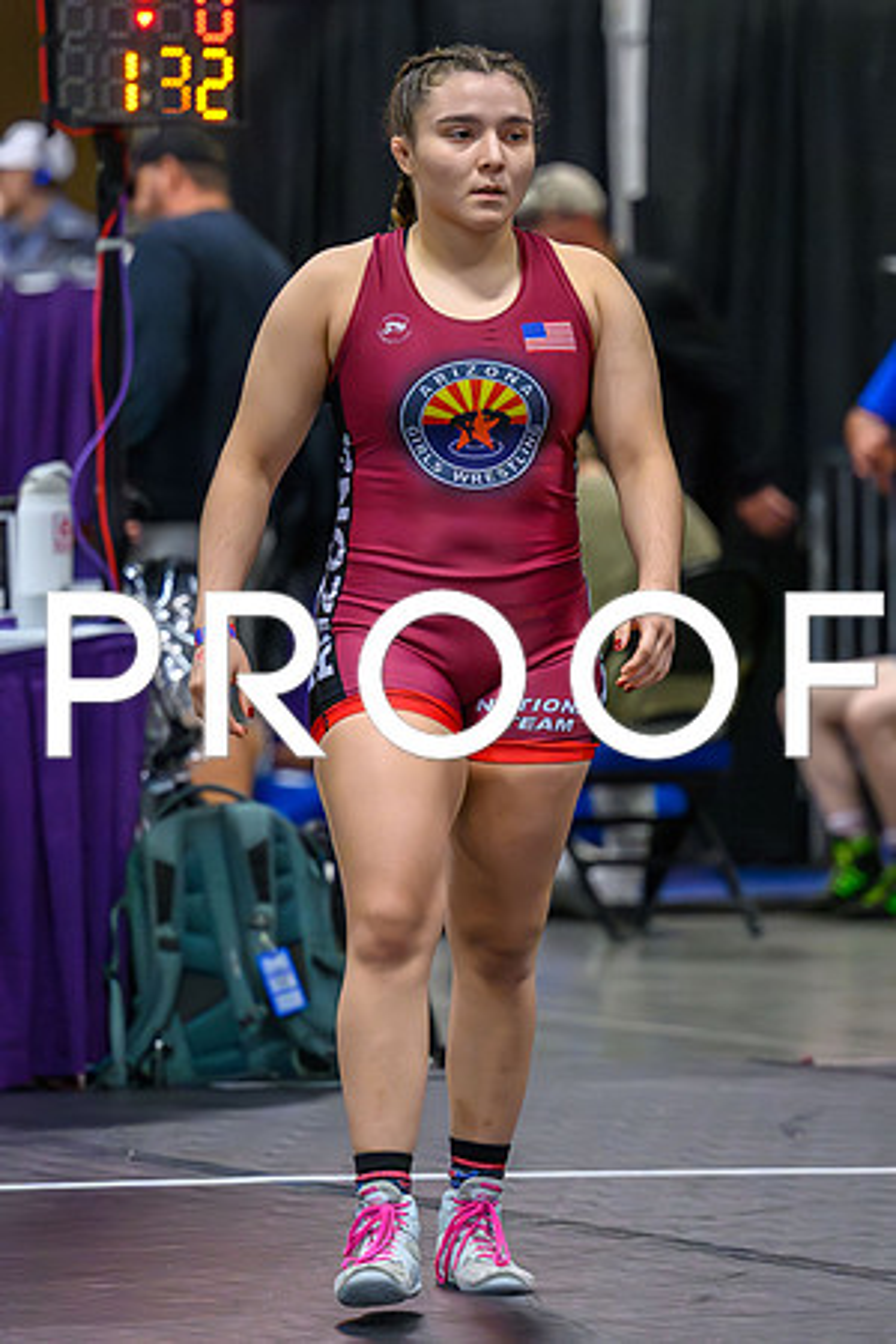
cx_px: 413
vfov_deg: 9.4
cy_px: 627
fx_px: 8183
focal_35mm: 219
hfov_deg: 6.3
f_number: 2.8
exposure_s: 1/800
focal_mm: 125
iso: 14400
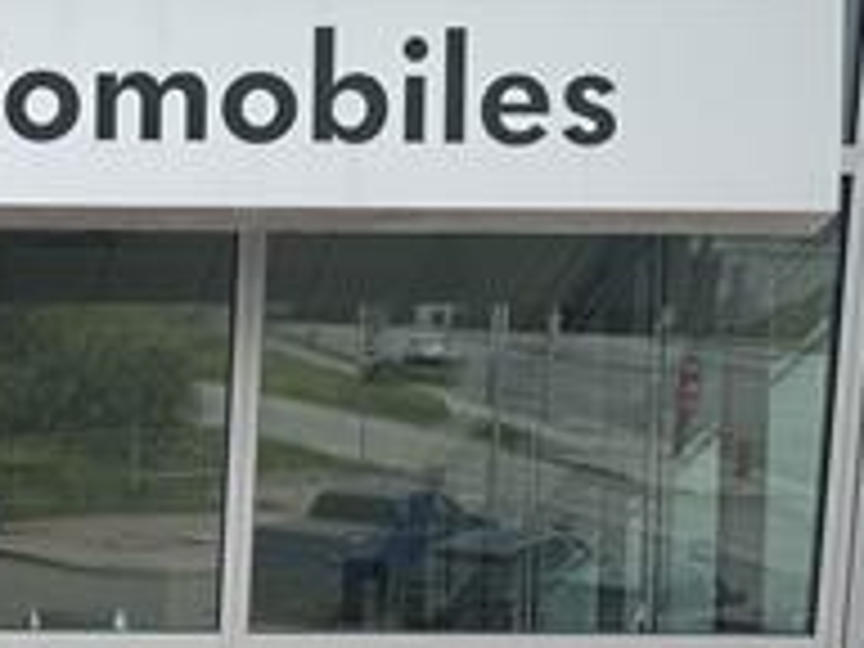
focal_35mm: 100
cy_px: 1197
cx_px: -130
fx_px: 2496
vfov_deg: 13.2
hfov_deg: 18.7
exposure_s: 1/3584
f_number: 1.78
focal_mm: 6.76
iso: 80
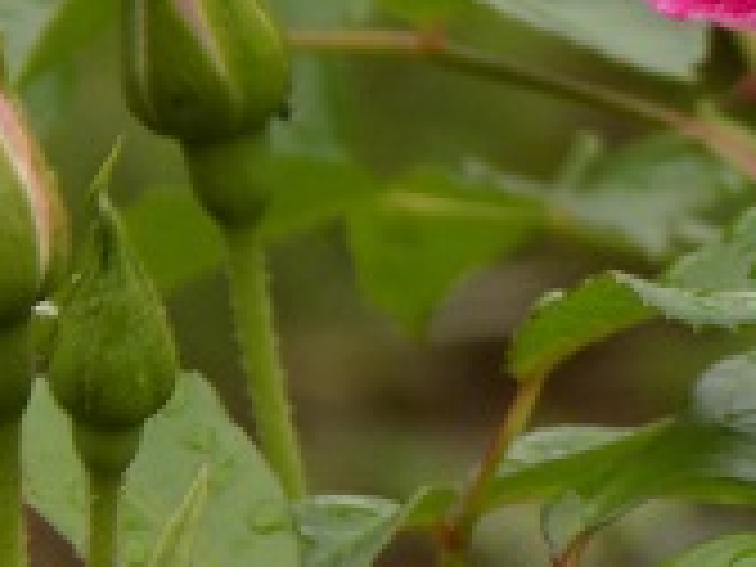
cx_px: 950
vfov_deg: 1.3
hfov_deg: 1.7
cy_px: -135
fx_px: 25050
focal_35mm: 1147
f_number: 5.9
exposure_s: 1/80
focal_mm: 71.5
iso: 80
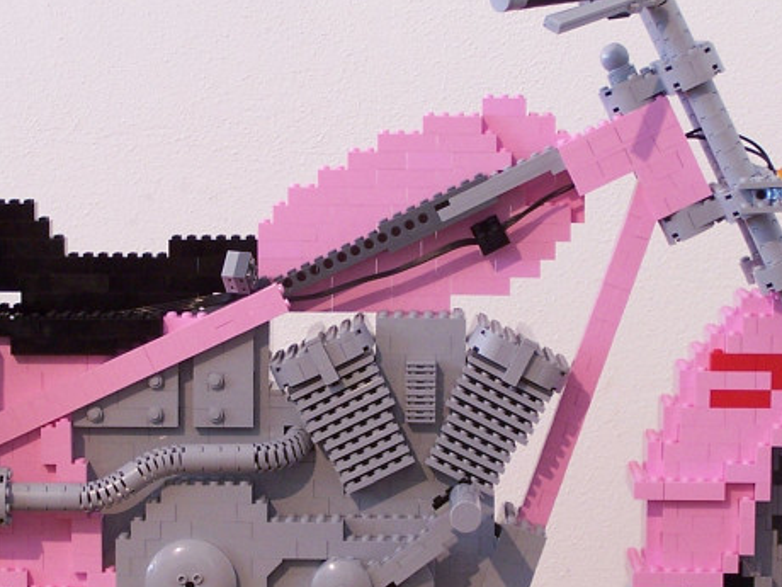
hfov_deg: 13.3
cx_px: 381
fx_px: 3366
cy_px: 388
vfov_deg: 10.0
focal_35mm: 149
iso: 80
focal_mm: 11.1
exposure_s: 1/3
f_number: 3.2
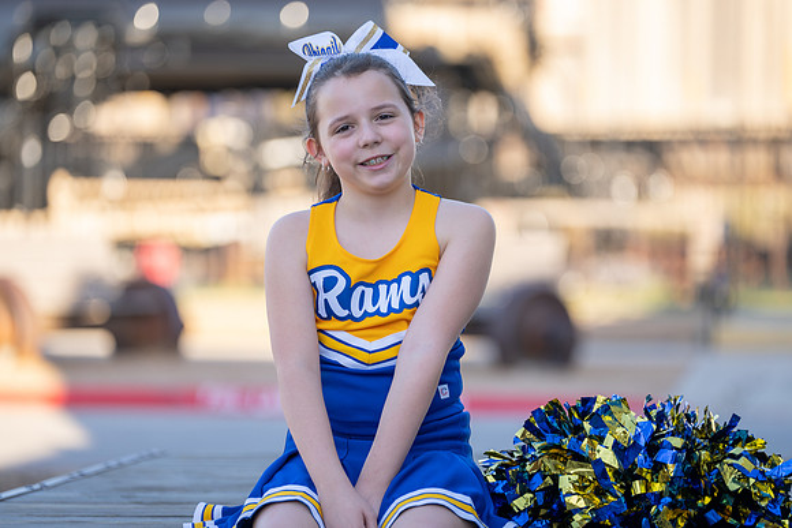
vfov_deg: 8.4
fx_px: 3597
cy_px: 264
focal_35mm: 163
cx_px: 396
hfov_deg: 12.6
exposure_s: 1/320
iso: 100
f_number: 2.8
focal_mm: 151
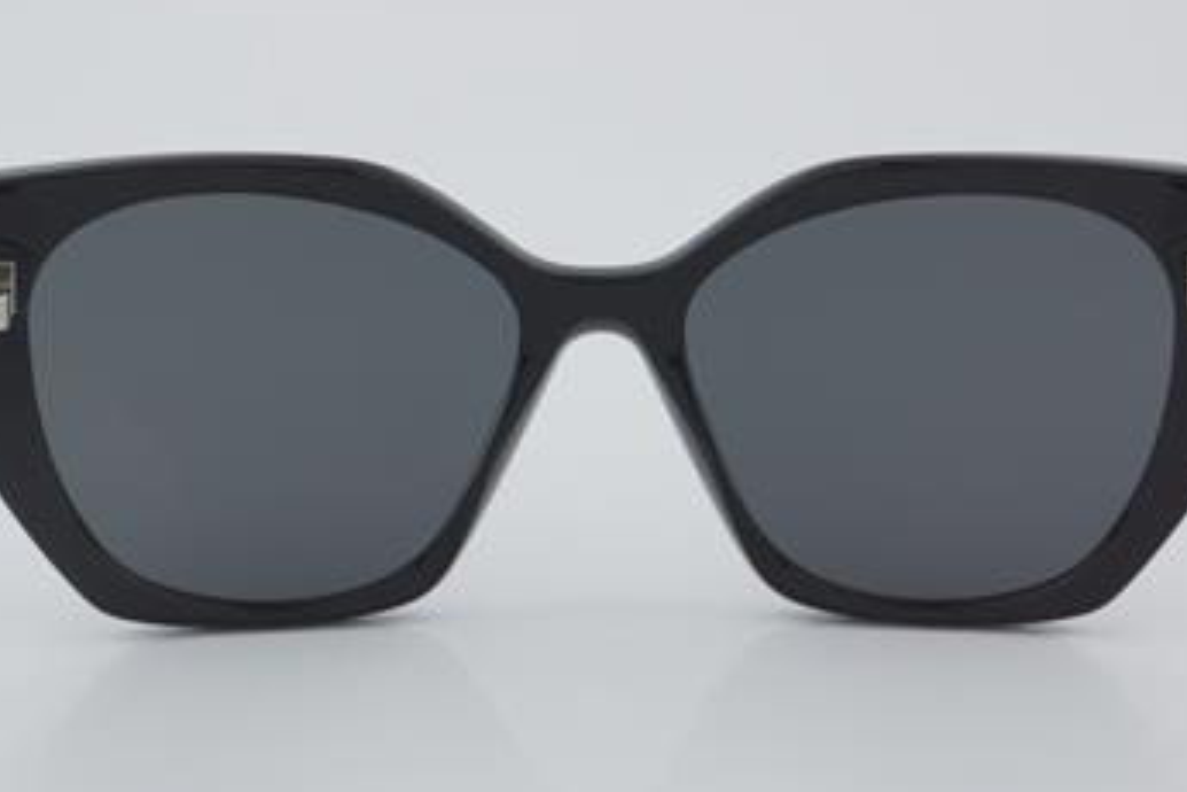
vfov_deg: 15.7
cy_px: 417
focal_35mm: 87
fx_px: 2868
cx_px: 606
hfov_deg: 23.4
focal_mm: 50
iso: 100
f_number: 32
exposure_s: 1/4
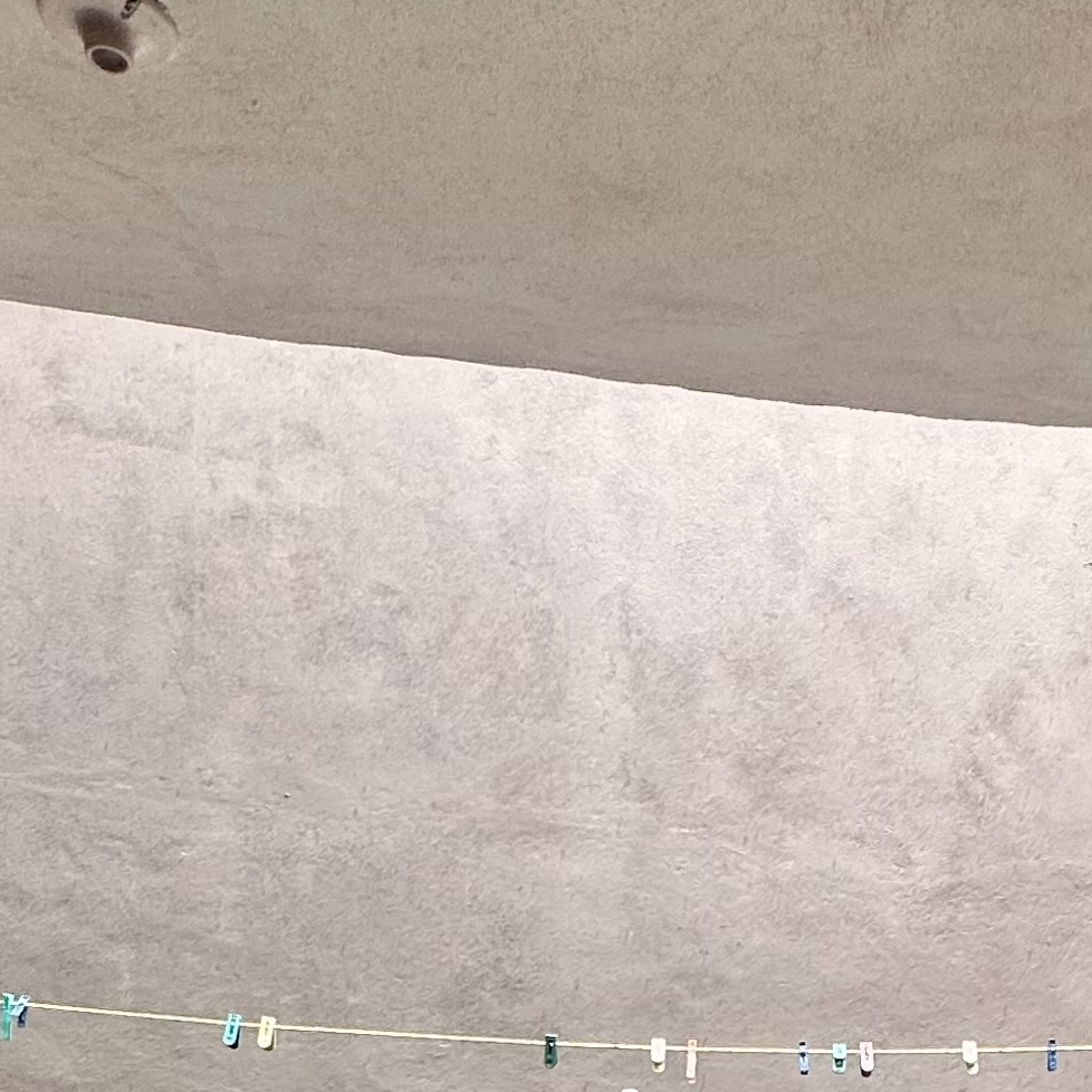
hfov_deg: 32.6
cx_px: 845
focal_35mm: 51
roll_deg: -0.5
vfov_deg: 26.4
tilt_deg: -6.2
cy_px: 1543
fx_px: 1820
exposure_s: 1/99
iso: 50
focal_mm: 2.22
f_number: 2.2
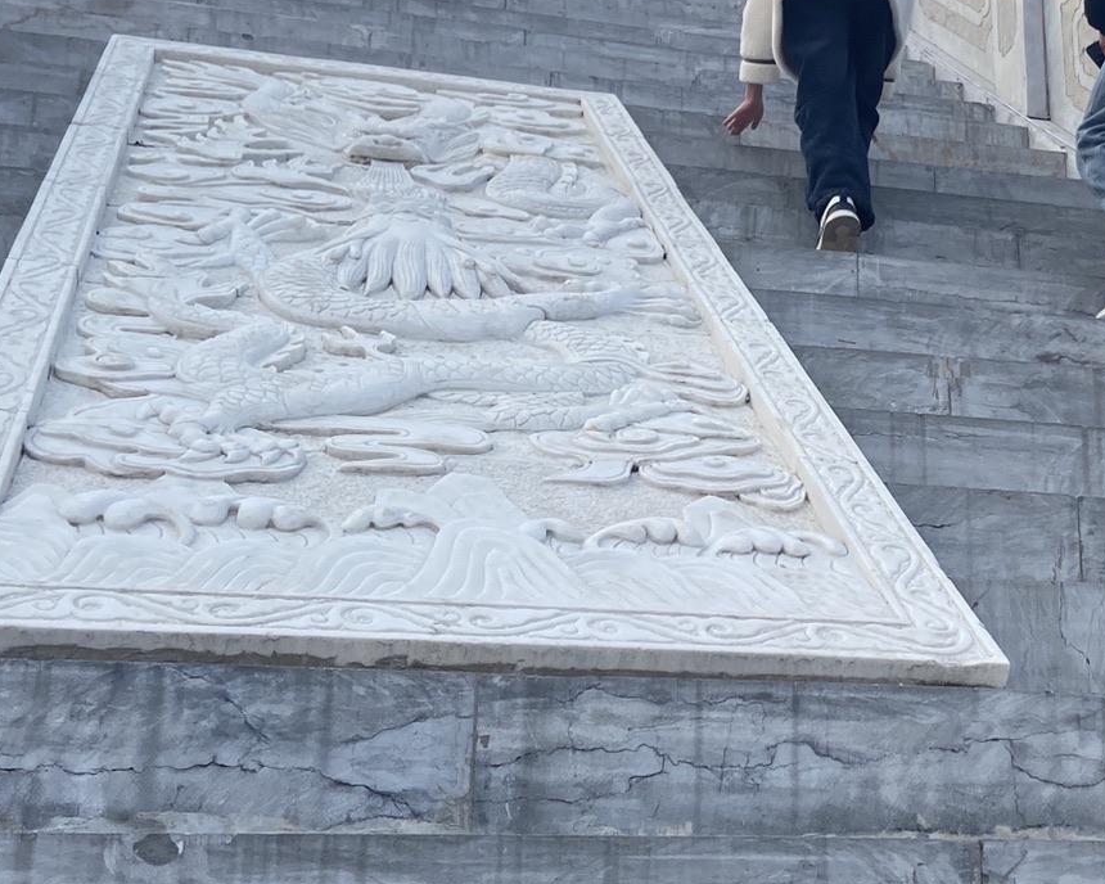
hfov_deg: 31.7
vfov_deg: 25.8
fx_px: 1930
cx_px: 750
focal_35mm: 59
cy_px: 424
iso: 32
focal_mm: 4.25
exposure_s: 1/1135
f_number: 1.8
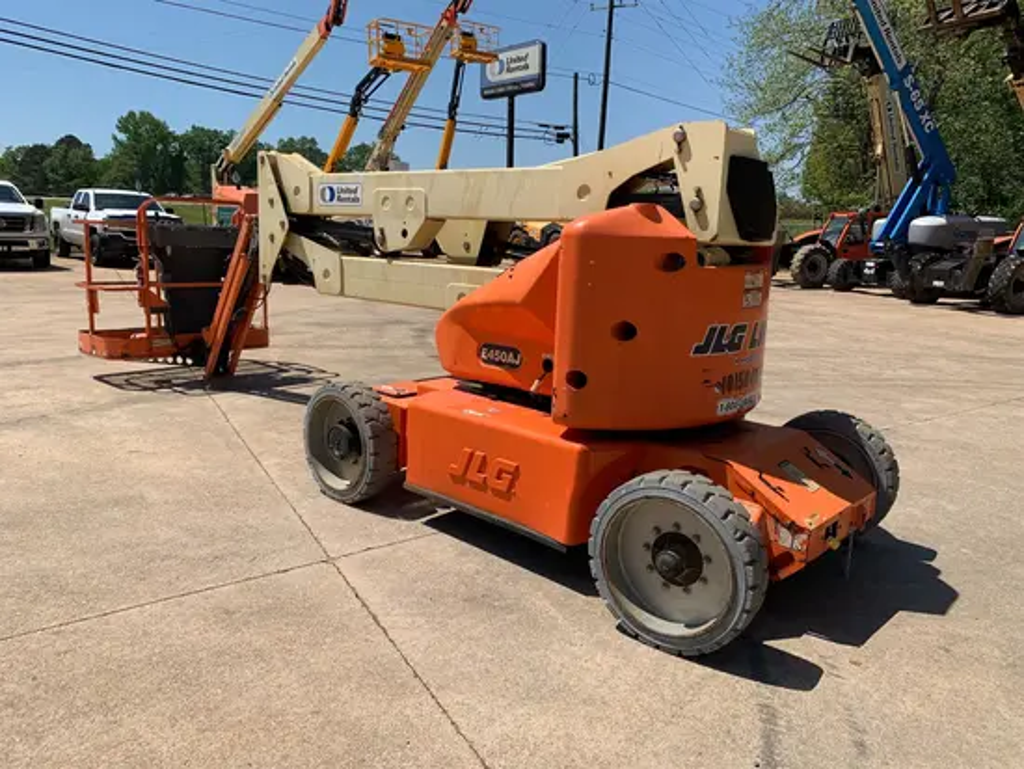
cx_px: 512
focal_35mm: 26
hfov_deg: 67.3
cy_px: 384
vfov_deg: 53.1
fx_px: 769
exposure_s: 1/2915
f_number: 1.8
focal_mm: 4.25
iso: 25
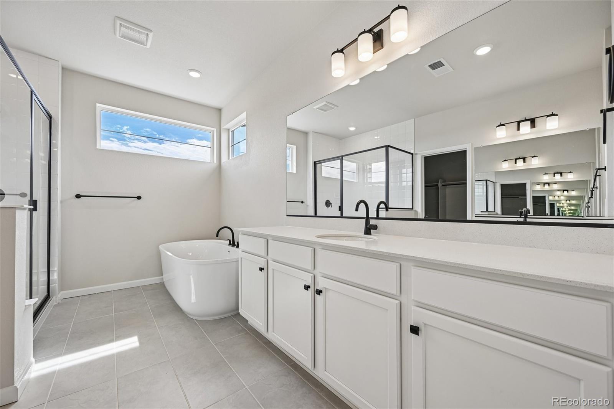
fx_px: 239
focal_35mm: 14
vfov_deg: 81.2
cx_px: 307
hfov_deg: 104.3
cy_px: 204
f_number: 8
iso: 64
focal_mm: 14
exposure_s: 1/25
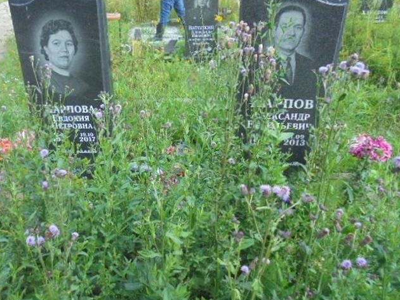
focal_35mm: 33
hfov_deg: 54.6
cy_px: 159
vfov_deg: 43.0
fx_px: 381
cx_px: 147
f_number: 3.5
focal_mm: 4.6
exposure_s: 1/200
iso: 250
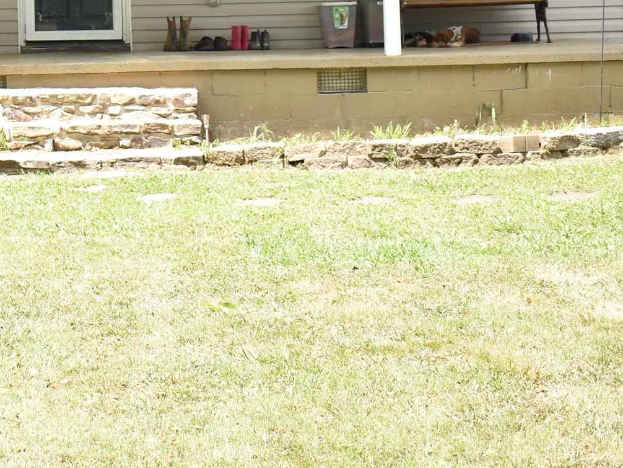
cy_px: -53
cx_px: -93
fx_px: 1665
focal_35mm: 92
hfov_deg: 20.1
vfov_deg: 15.5
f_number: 3.8
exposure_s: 1/200
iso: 100
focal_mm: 21
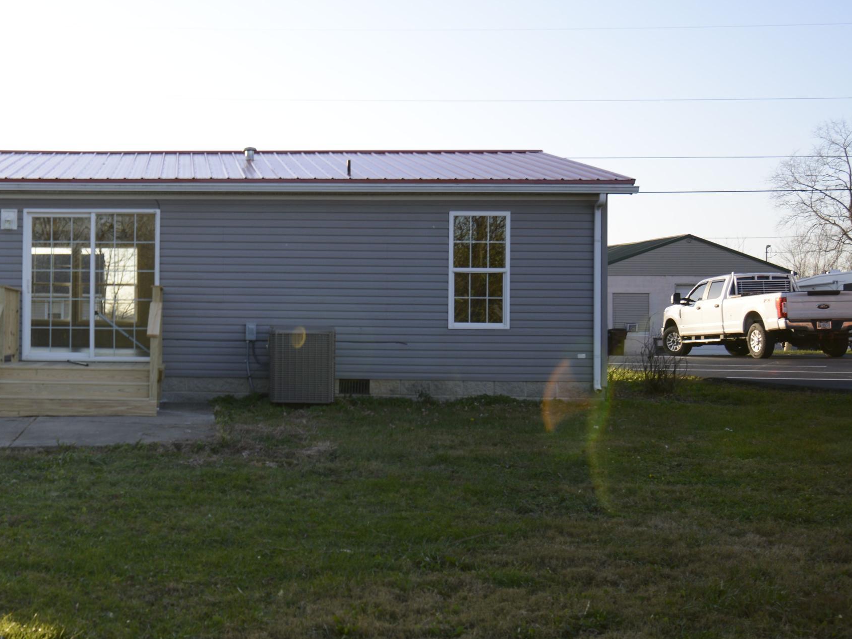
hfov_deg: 35.6
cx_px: 107
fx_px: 1255
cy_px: 292
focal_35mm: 51
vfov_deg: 28.6
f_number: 5.6
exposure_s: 1/100
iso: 100
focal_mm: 20
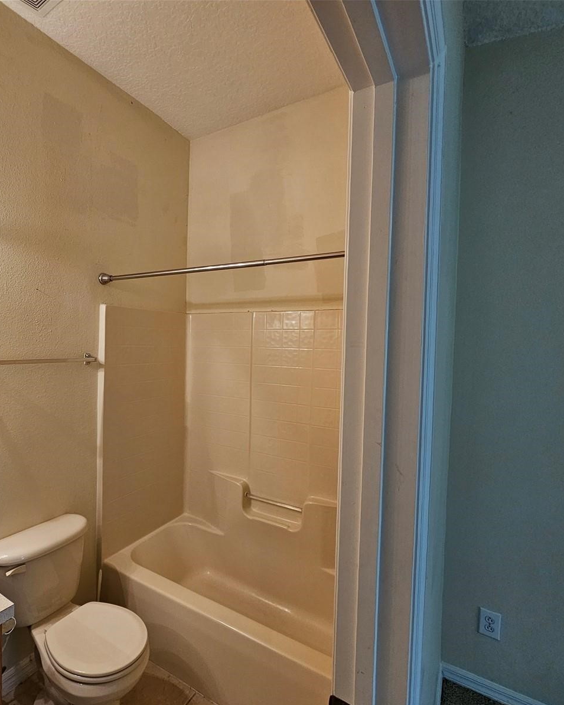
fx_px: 355
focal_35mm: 17
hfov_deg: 75.2
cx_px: 201
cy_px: 354
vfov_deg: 89.6
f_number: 2.2
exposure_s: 1/60
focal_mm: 2.2
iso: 160
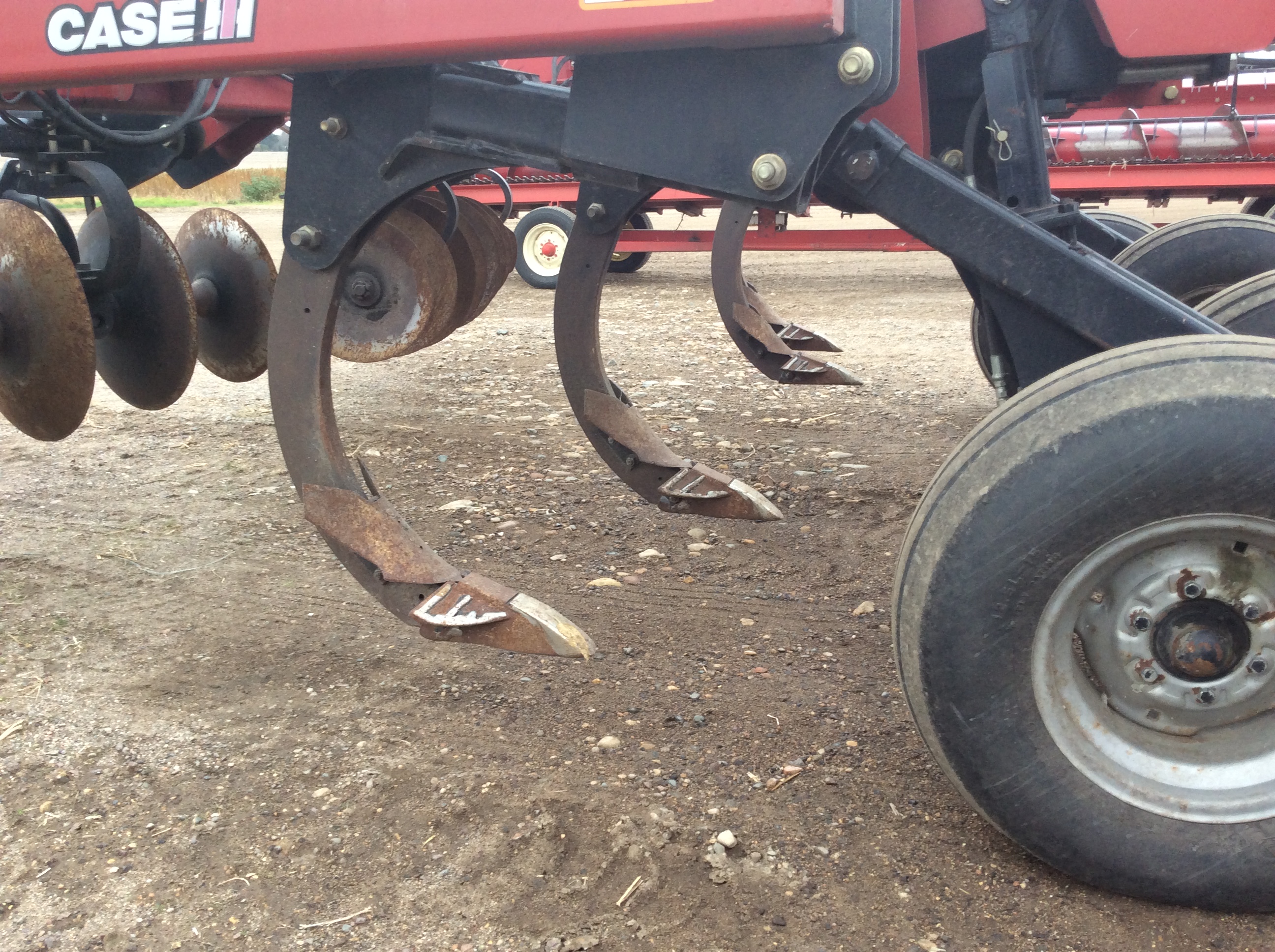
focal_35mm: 32
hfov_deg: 56.9
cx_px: 638
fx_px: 1177
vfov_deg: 44.1
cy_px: 476
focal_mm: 3.3
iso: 32
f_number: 2.4
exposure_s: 1/120
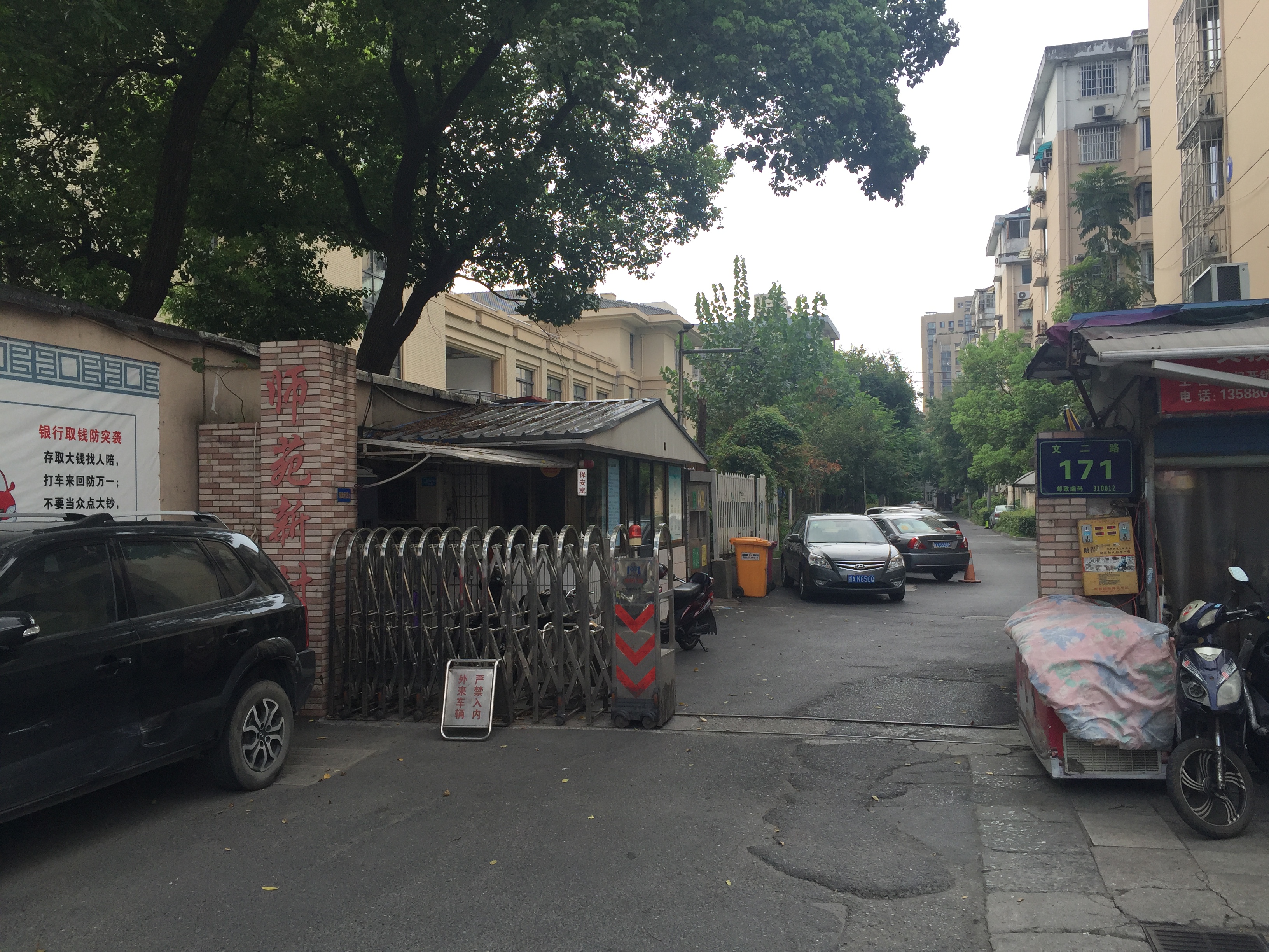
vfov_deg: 48.2
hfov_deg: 61.7
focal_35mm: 29
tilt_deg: +2.3
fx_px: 1063
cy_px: 476
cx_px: 634
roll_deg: -0.8
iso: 32
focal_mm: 4.15
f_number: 2.2
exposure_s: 1/719
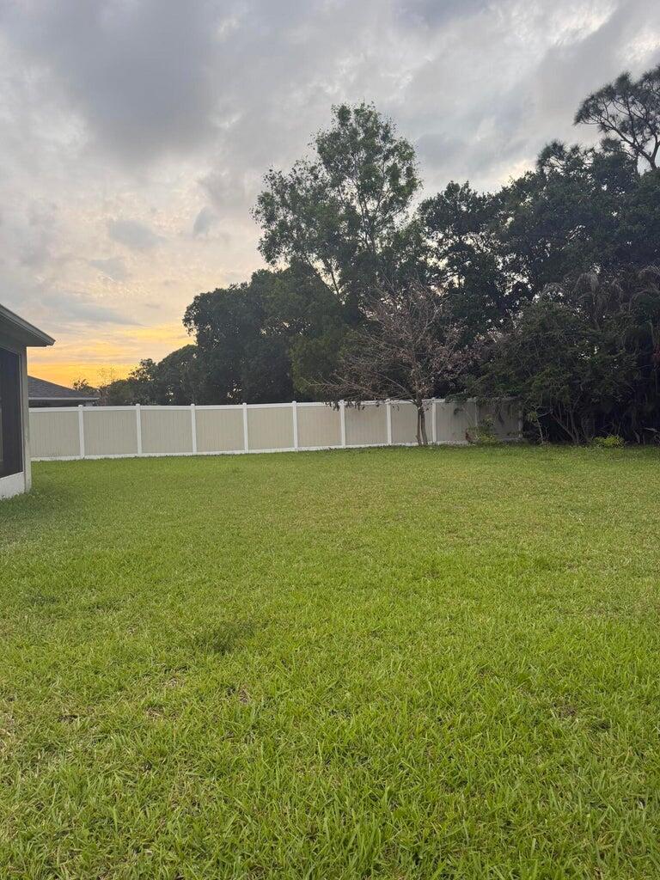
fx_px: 610
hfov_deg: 56.8
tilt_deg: -2.5
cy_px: 440
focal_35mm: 24
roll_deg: +0.9
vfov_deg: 71.6
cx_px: 330
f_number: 1.78
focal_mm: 6.76
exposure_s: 1/765
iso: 100
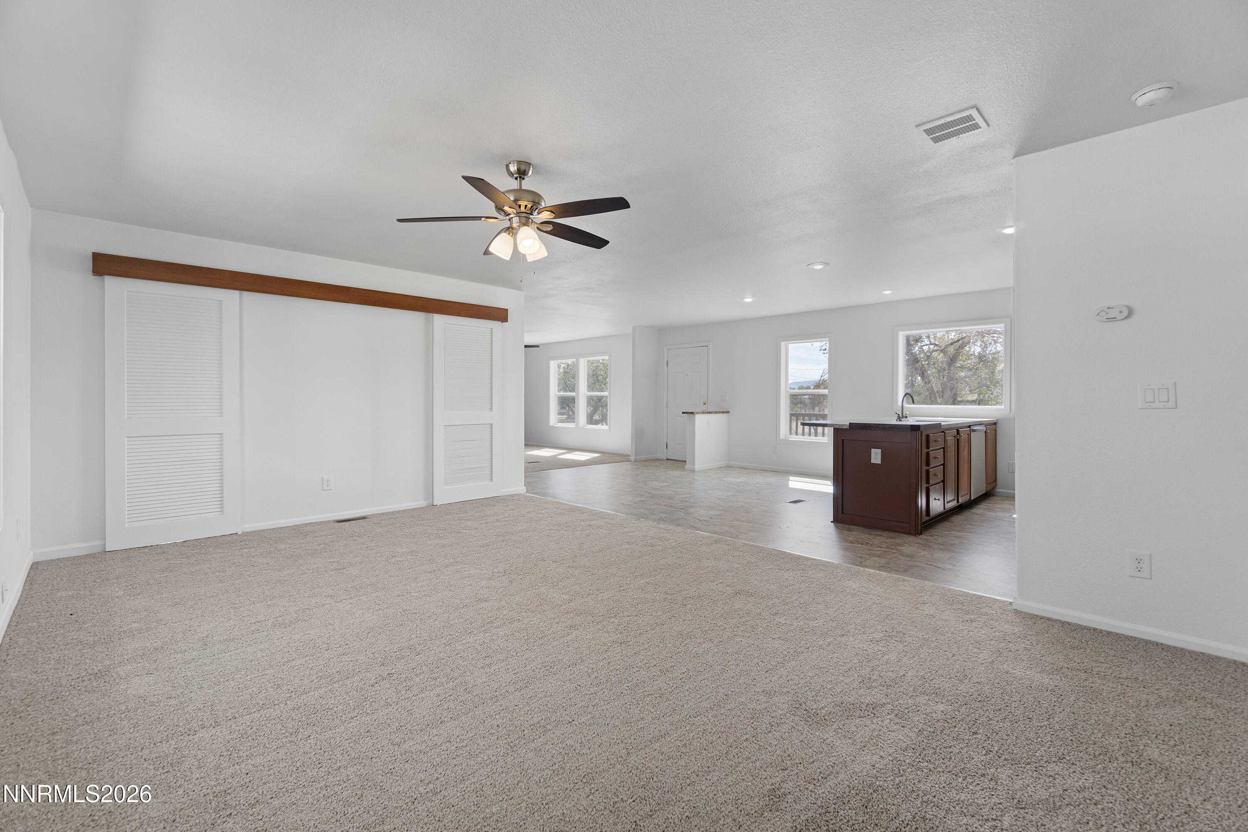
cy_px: 416
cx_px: 624
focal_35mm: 15
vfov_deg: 77.3
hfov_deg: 100.4
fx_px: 520
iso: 100
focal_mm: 10
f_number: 5.6
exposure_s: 1/5
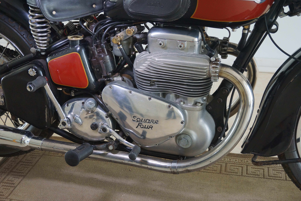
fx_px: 439
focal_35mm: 52
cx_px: 150
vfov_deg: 25.8
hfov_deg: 37.9
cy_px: 100
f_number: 4.5
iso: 640
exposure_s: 1/60
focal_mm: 35
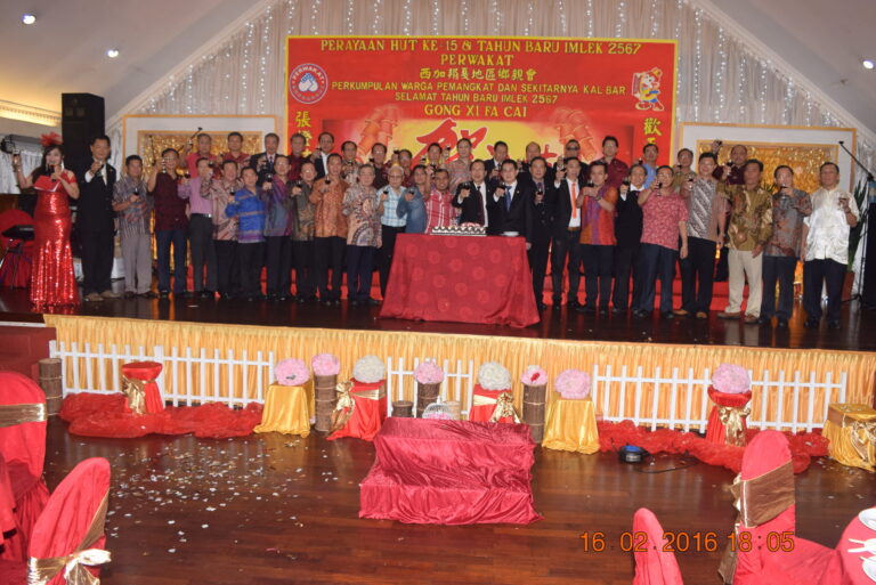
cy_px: 292
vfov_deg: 48.0
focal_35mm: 27
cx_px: 438
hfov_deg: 67.4
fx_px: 657
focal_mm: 18
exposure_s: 1/50
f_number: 5.6
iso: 400
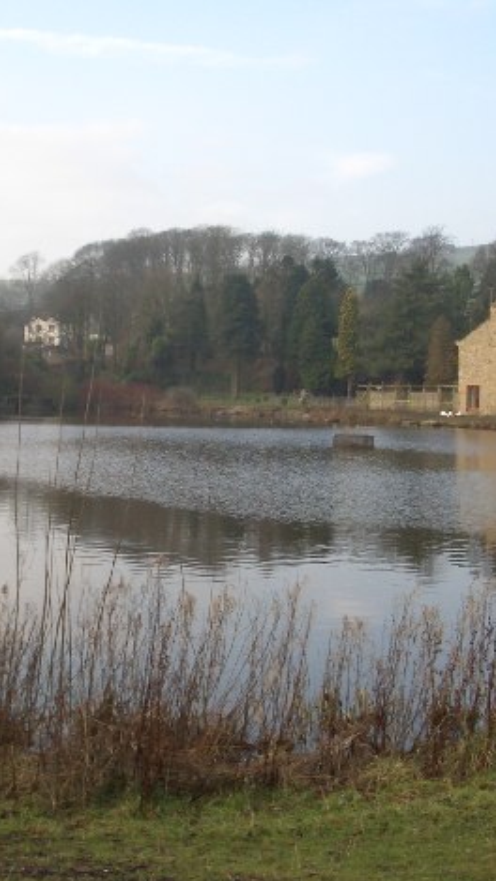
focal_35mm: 52
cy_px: 449
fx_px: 1215
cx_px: 203
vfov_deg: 39.9
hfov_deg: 23.0
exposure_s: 1/320
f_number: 4.3
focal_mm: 5.8
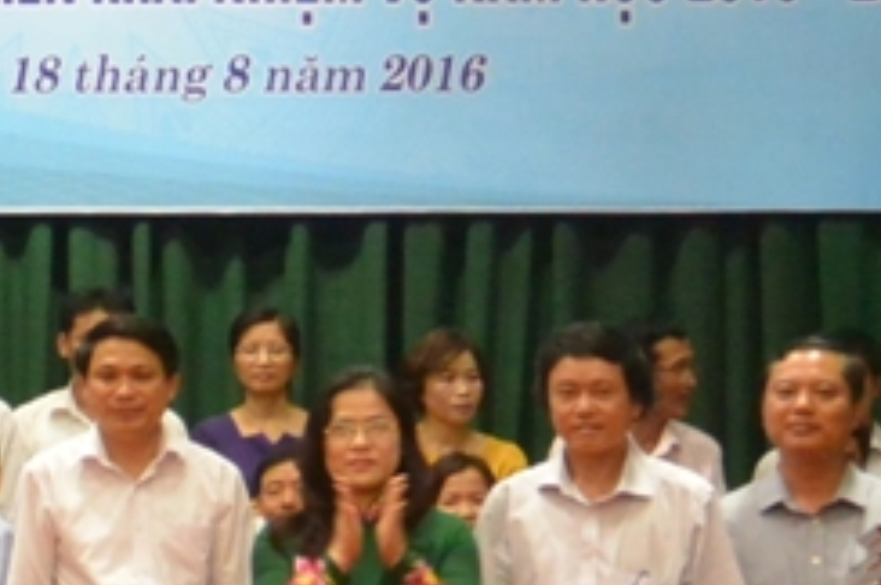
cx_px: -805
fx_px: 4008
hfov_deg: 11.5
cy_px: 258
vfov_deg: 8.3
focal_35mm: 164
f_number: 4
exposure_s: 1/30
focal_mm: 14.5
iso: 1000
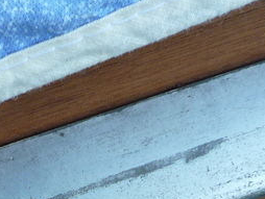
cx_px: 101
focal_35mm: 118
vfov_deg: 11.9
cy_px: 310
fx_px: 904
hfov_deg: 16.7
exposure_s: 1/50
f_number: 3.3
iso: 100
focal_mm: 5.2
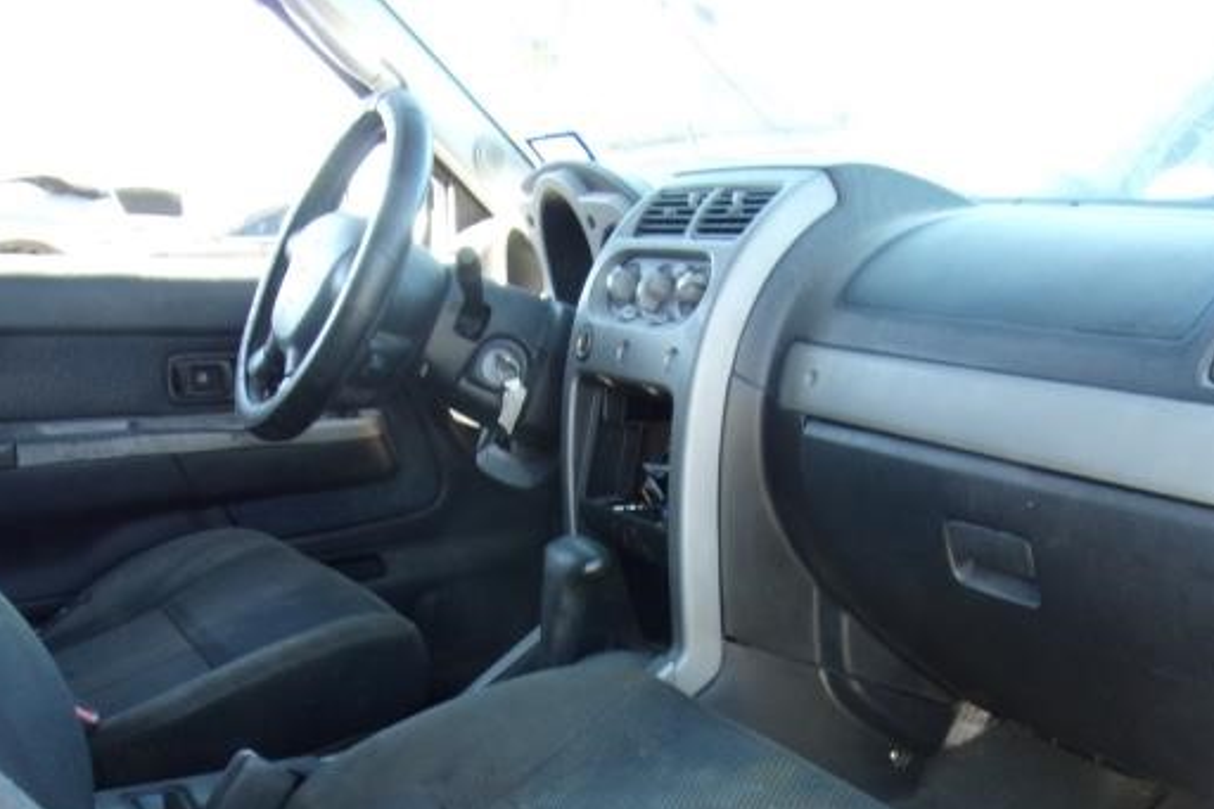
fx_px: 1315
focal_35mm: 39
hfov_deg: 49.6
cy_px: 709
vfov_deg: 32.7
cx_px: 624
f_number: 3.3
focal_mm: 4.3
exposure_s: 1/34
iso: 91
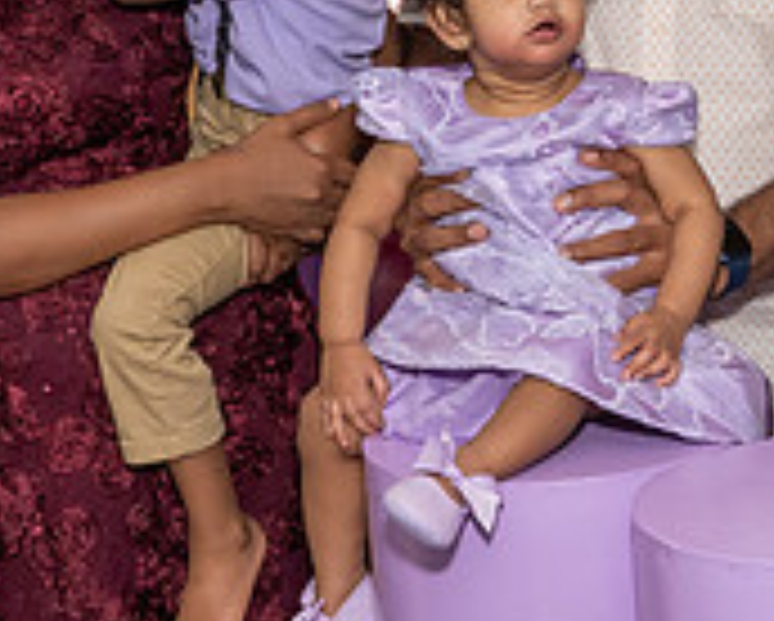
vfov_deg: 14.0
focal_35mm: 109
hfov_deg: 17.1
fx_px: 2500
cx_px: 814
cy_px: 32
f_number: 9
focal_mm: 18
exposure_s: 1/250
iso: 800
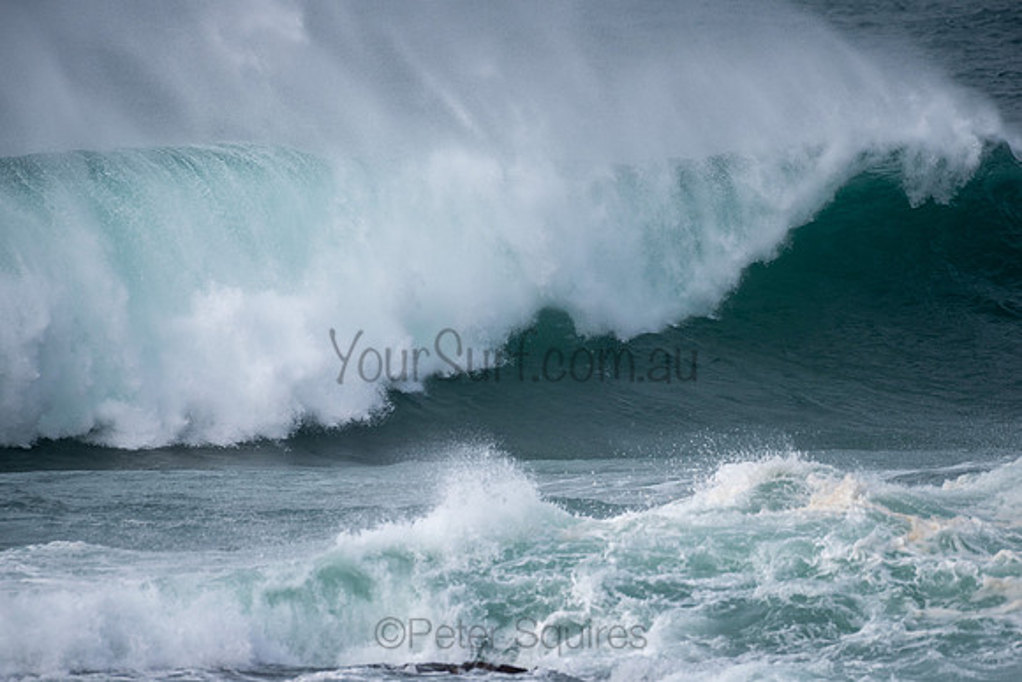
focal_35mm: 539
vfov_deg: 2.6
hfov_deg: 3.8
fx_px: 15292
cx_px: 511
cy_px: 341
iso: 280
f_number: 5.6
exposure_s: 1/2500
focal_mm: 500
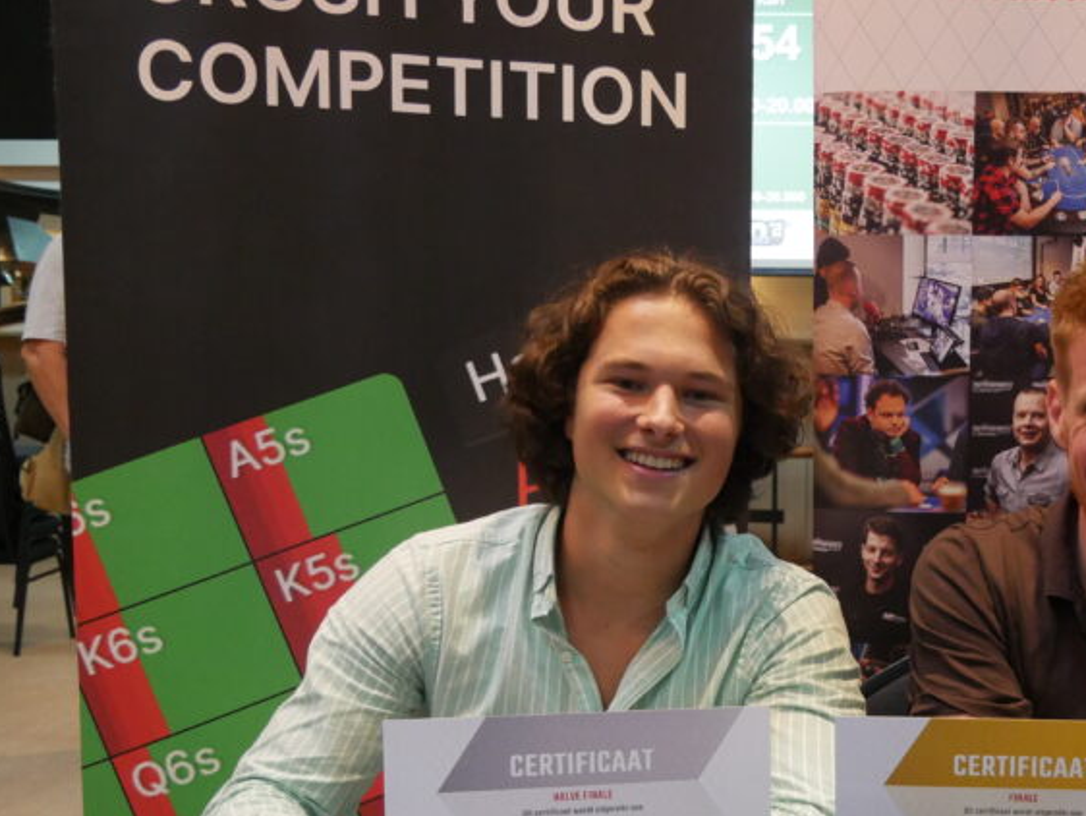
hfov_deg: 36.3
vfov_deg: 28.2
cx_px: 856
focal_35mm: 51
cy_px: 602
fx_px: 1601
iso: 2000
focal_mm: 14
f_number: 3.6
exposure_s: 1/60
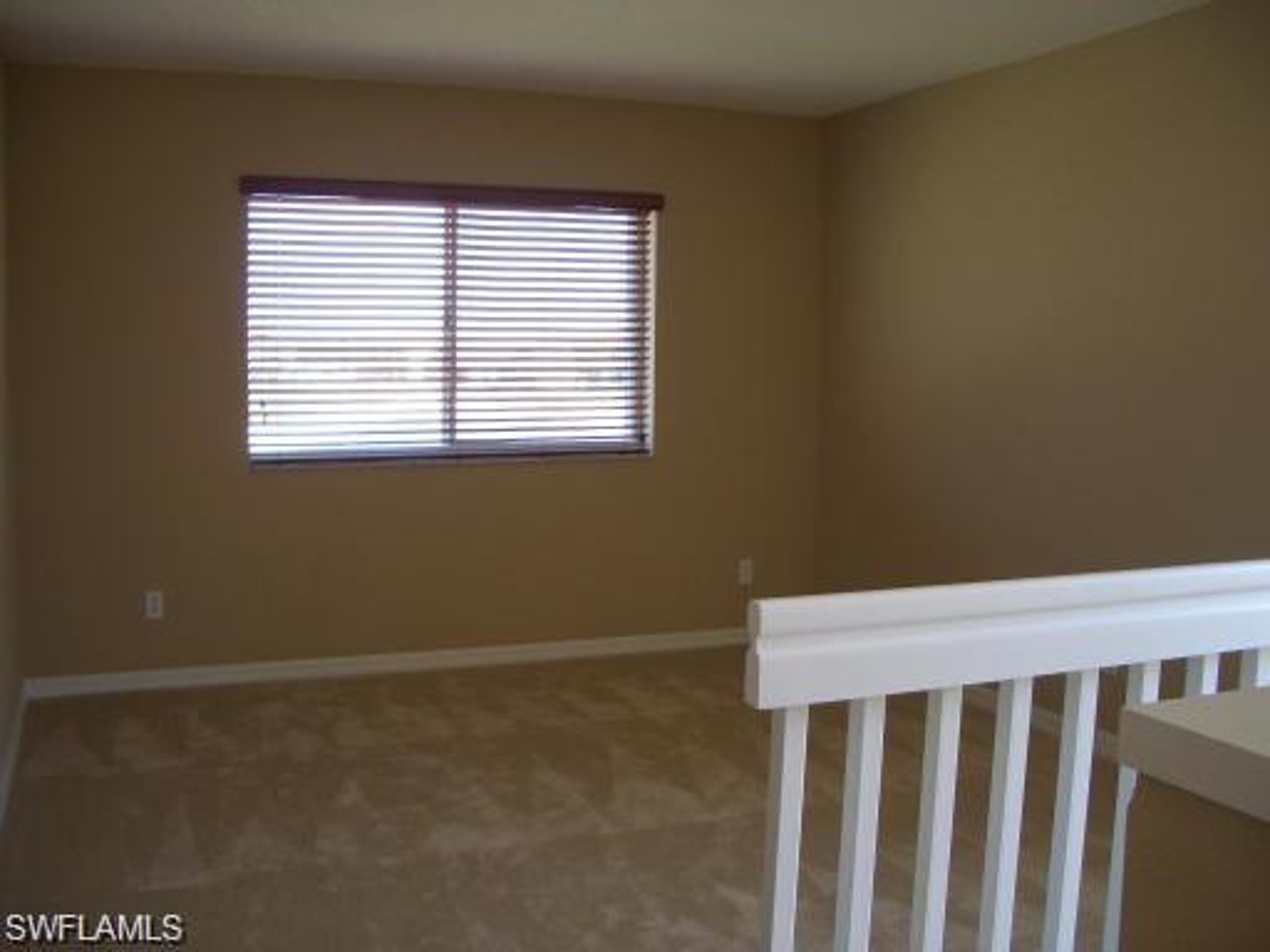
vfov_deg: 40.7
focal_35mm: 35
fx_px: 1284
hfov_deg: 52.6
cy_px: 476
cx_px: 635
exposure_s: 1/125
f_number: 2.6
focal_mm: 5.8
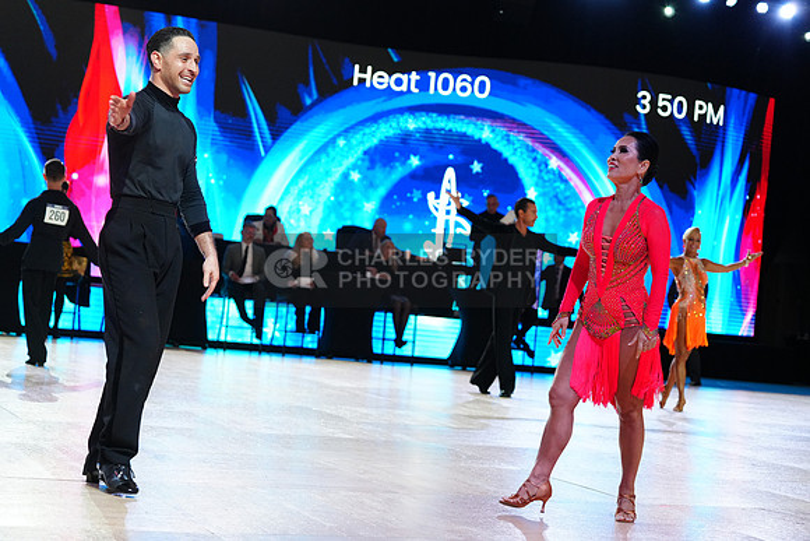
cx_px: 405
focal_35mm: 70
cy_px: 270
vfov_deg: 19.5
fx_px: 1575
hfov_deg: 28.8
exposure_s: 1/320
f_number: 4
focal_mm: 70
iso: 2500
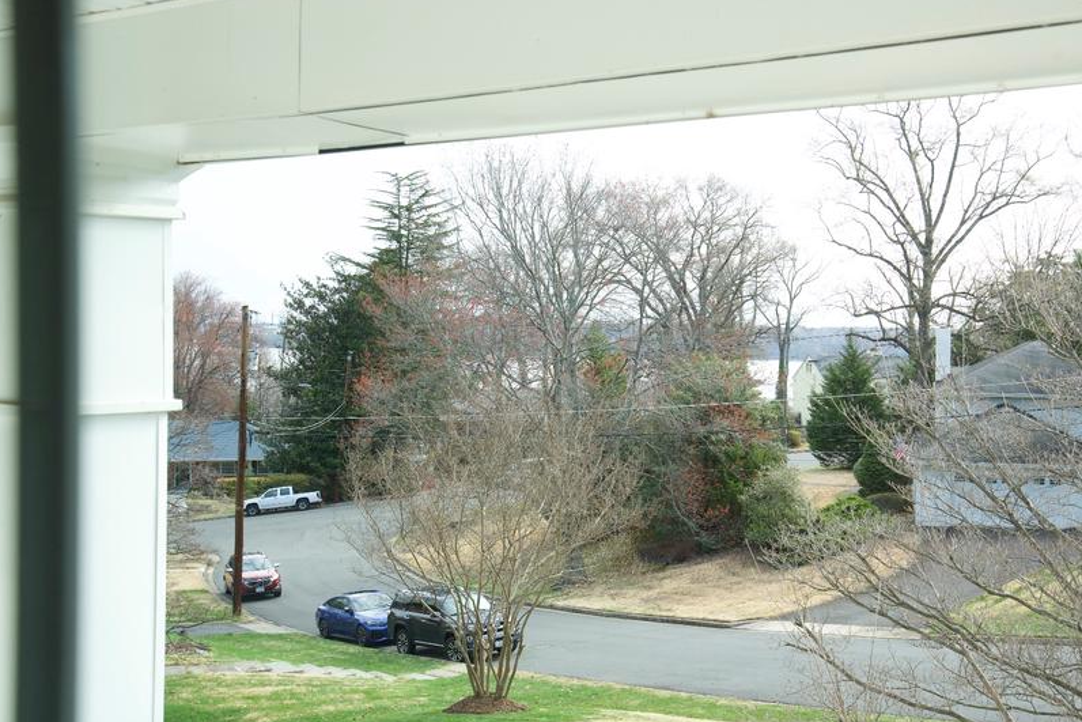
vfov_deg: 29.9
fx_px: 1353
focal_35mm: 45
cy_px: 364
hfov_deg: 43.2
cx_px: 692
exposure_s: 1/200
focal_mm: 35
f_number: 9
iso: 1000
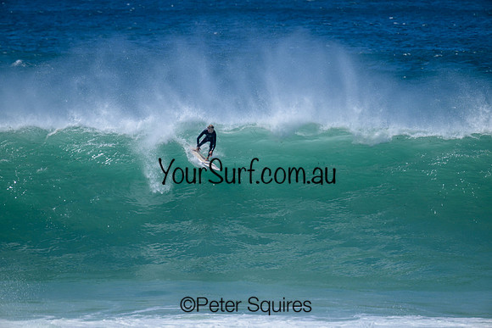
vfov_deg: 2.5
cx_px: 246
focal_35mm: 560
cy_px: 164
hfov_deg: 3.7
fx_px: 7655
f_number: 8
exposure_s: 1/2000
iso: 450
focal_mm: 560
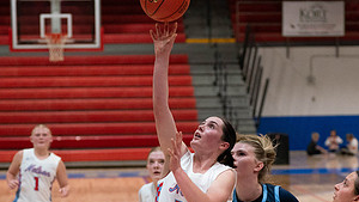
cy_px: 203
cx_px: 193
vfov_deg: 8.5
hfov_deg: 15.1
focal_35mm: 142
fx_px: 1352
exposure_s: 1/1000
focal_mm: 70
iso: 4000
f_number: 2.8
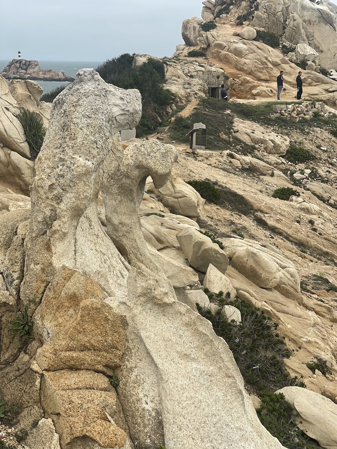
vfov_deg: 30.3
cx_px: 168
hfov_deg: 22.9
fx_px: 831
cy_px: 224
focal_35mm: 64
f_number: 2.2
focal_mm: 7.5
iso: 20
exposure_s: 1/968
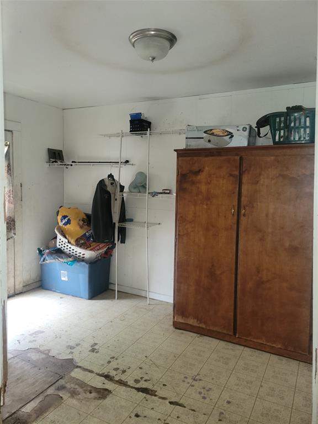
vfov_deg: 67.3
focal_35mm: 26
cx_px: 159
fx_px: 318
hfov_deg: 53.1
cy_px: 212
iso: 125
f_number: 1.8
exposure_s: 1/17.2
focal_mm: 5.4
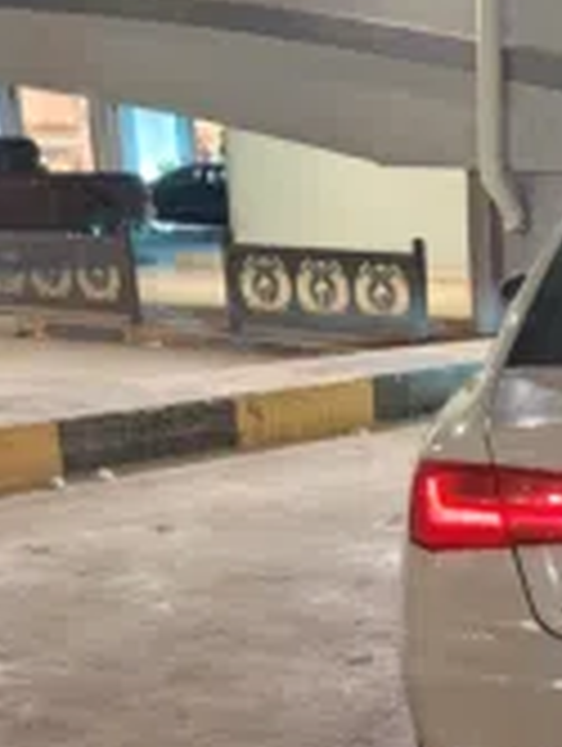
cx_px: 751
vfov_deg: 24.3
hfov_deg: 17.8
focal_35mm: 77
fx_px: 1663
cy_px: 722
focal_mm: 5.25
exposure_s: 1/25
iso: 938
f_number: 1.75
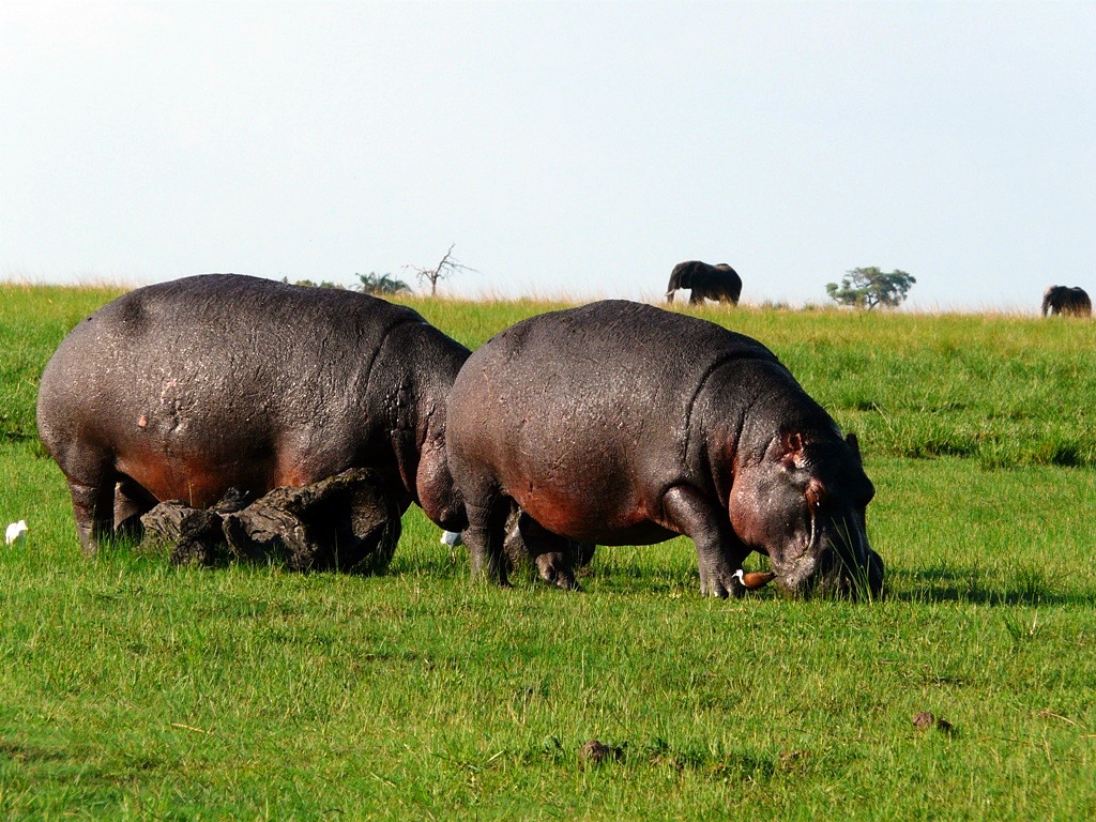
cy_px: 411
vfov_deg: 4.8
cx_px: 548
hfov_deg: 6.4
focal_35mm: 309
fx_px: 9783
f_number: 5.6
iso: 100
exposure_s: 1/400
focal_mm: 50.7
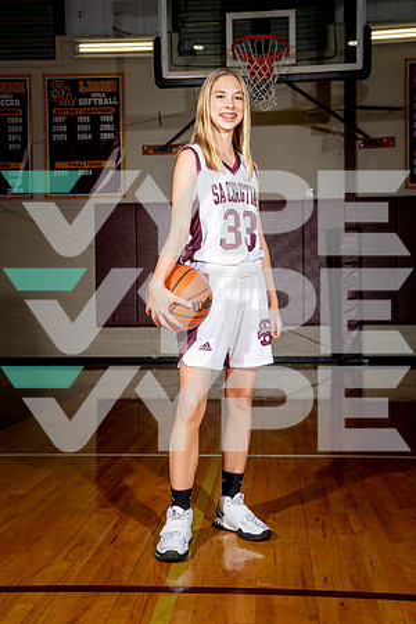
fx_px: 780
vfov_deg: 43.6
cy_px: 312
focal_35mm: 45
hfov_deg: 29.9
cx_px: 208
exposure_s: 1/250
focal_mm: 45
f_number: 6.3
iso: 100
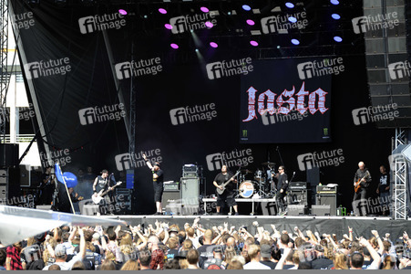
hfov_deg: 10.3
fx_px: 2282
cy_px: 137
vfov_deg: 6.9
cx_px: 206
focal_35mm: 200
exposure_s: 1/250
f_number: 5.6
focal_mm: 200
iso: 200
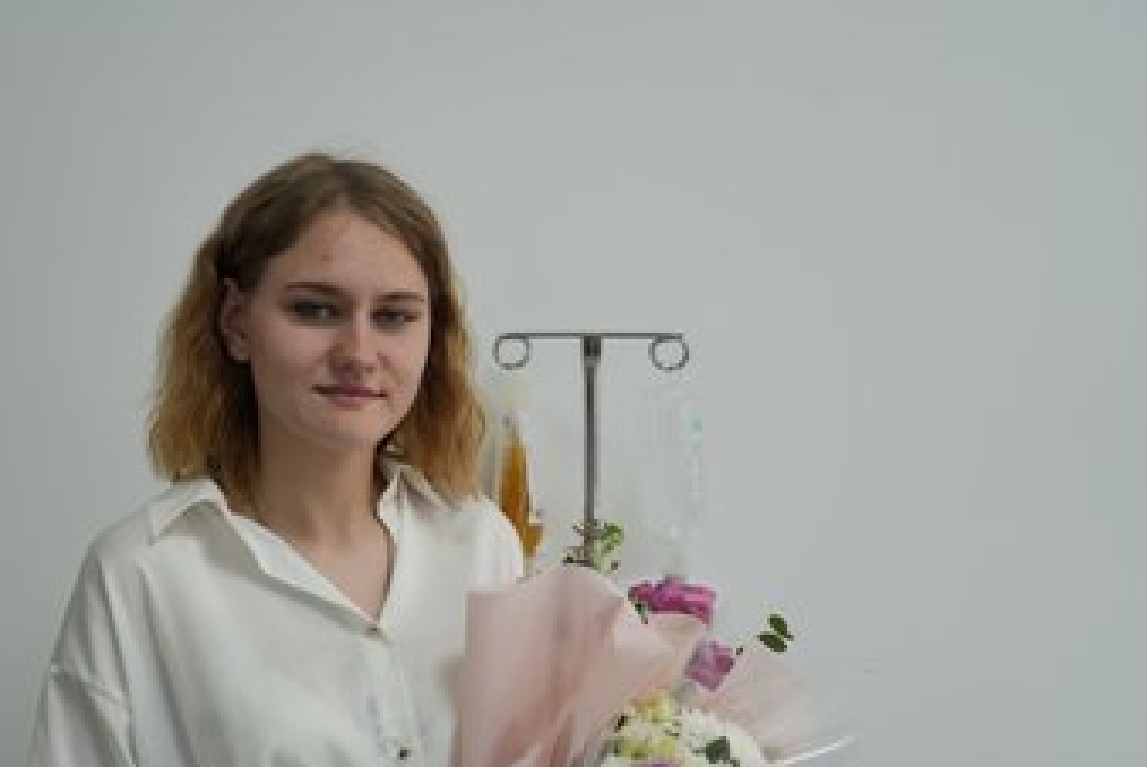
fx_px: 2264
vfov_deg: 19.2
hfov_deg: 28.4
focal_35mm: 71
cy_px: 429
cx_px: 485
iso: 200
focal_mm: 60
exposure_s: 1/80
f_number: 4
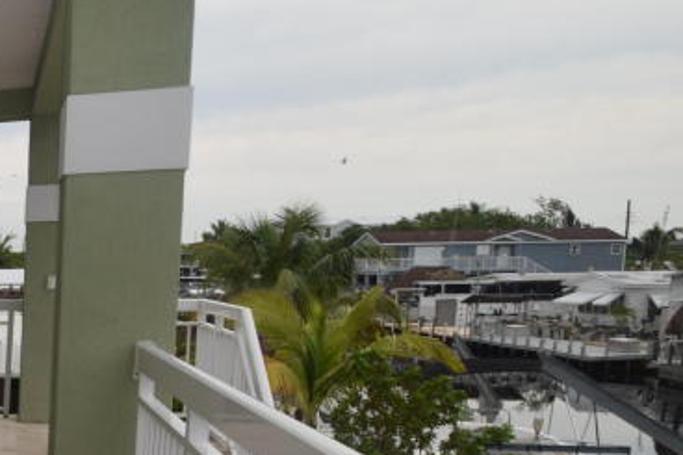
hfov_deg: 26.8
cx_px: -384
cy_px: 390
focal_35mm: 47
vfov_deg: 27.8
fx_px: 891
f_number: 6.3
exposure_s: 1/160
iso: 100
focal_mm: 10
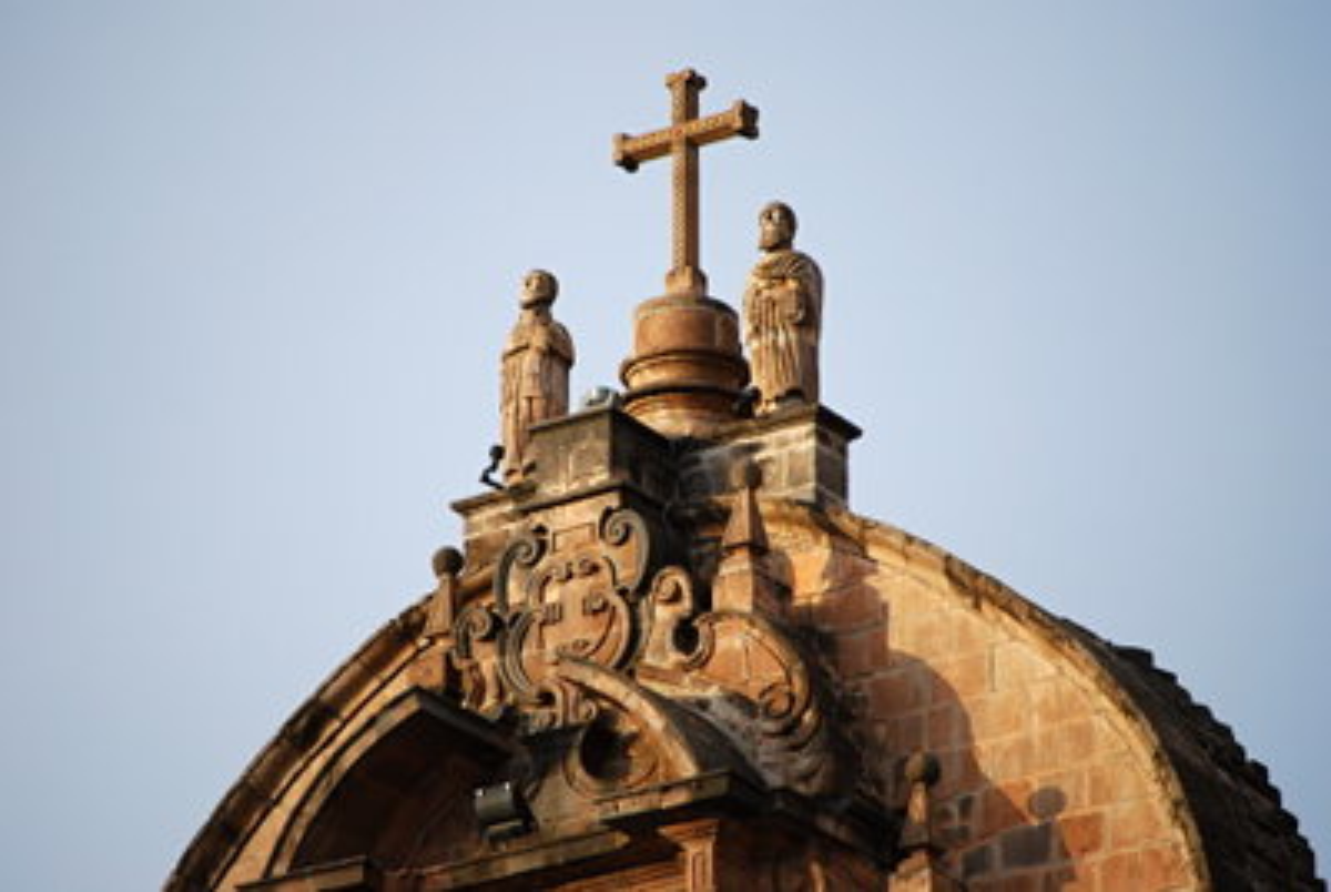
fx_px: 9997
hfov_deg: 7.6
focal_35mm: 270
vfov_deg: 5.1
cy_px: 446
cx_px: 666
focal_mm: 180
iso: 400
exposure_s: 1/400
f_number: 5.6
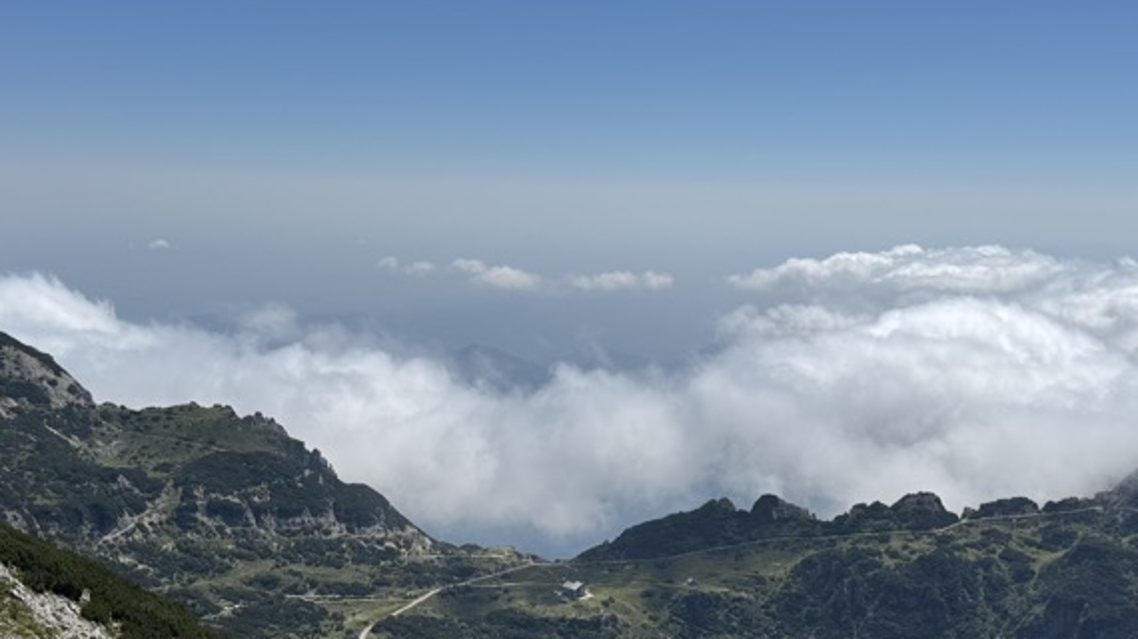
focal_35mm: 47
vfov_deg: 25.1
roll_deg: -0.4
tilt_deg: -11.1
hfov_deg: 43.7
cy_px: 475
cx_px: 531
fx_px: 1418
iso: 80
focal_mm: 6.76
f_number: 1.78
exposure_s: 1/12346
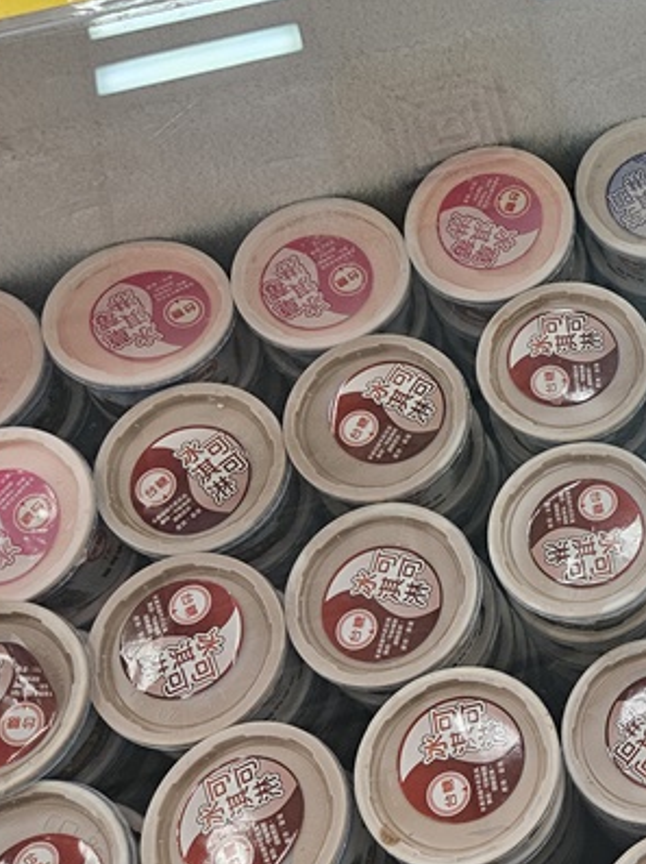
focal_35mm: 58
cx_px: 846
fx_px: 1446
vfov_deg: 33.2
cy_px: 357
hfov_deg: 22.5
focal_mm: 5.4
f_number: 1.8
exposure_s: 1/120
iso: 200
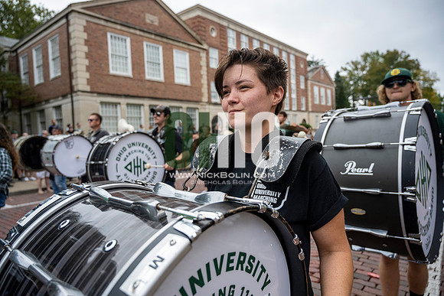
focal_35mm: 24
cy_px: 148
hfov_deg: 73.7
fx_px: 296
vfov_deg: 53.2
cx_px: 222
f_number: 4
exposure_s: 1/1600
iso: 1000
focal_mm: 24
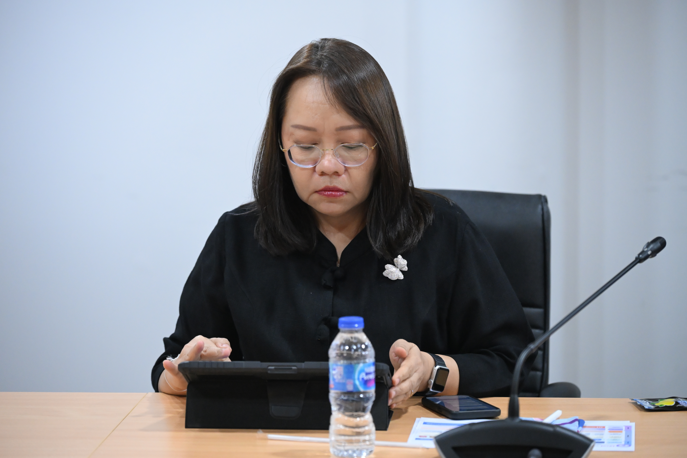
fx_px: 2194
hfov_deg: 17.8
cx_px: 344
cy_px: 229
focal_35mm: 115
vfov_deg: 11.9
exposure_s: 1/250
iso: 6400
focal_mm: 115
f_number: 4
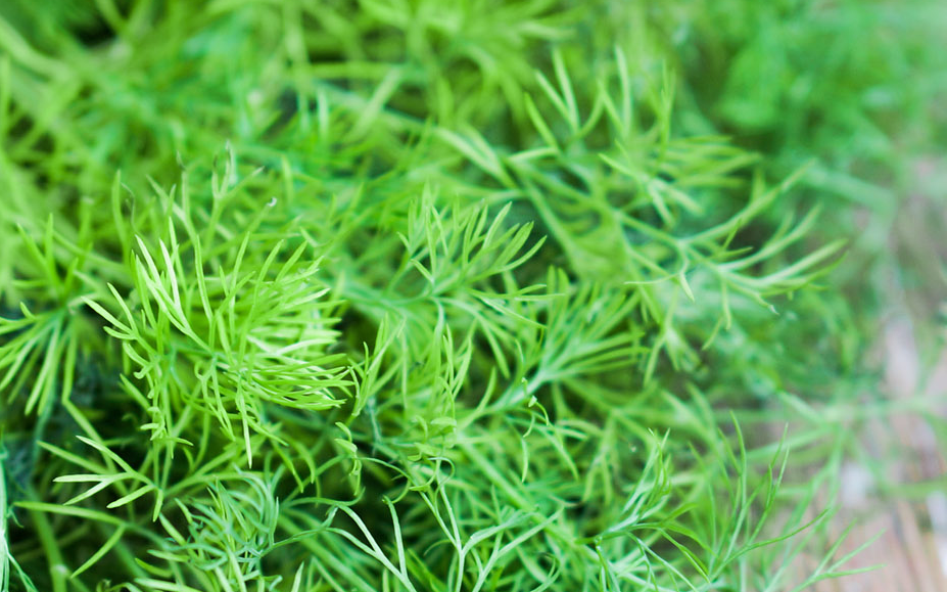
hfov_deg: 14.9
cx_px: 655
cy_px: 383
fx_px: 3613
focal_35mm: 140
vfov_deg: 9.4
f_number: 2.2
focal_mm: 50
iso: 100
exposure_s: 1/40
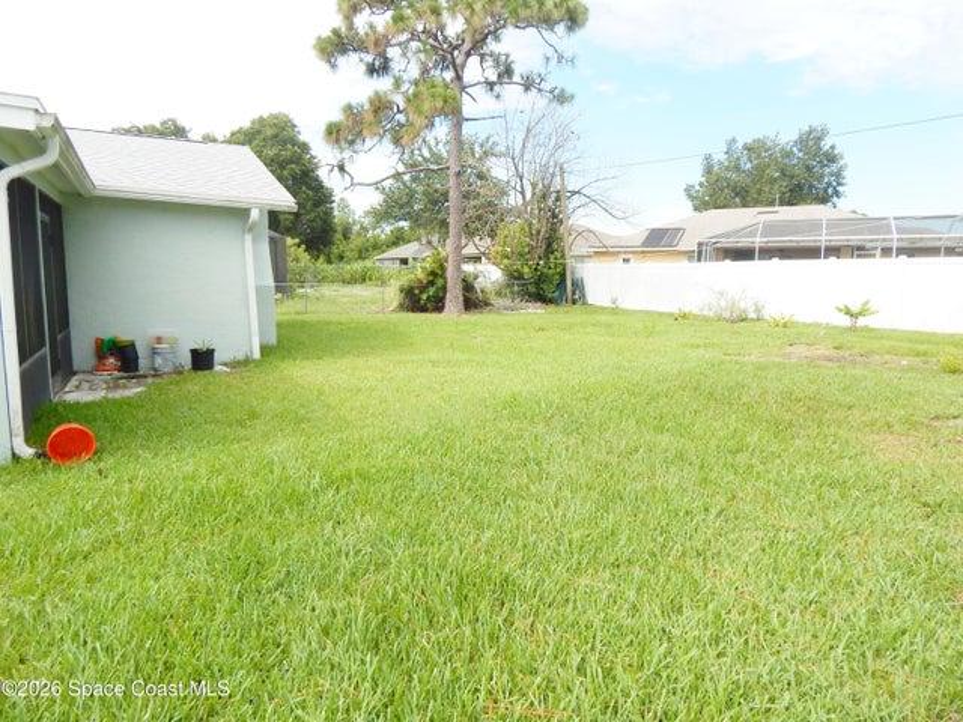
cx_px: 482
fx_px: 612
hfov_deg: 76.4
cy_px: 361
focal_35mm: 22
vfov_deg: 61.1
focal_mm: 4
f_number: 3
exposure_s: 1/800
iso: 125
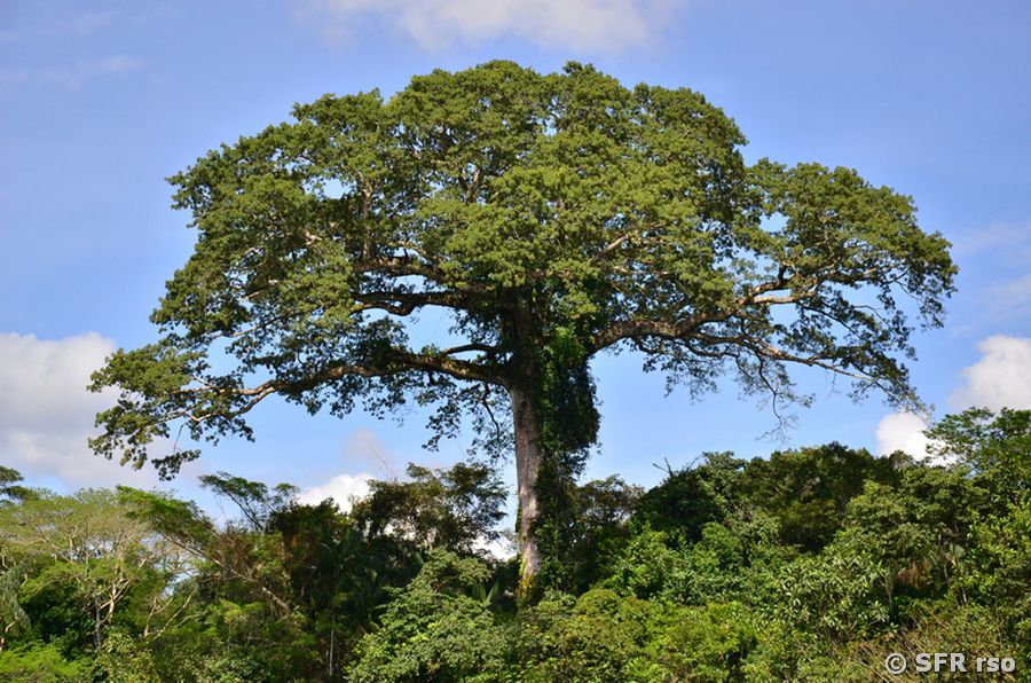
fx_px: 2486
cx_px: 516
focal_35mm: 87
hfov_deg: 23.4
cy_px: 342
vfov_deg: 15.6
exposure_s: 1/800
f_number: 7.1
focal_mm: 58
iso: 250
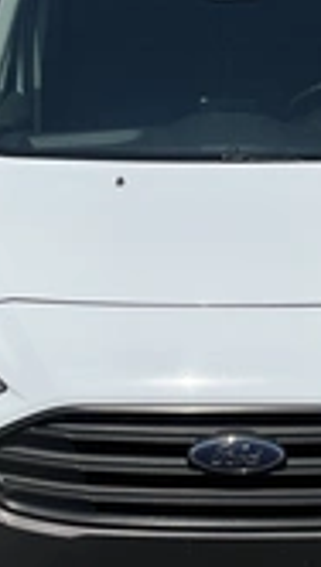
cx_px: 208
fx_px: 1144
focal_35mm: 76
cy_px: 290
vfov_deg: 27.8
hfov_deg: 15.9
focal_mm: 3
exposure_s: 1/5814
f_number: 1.8
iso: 25
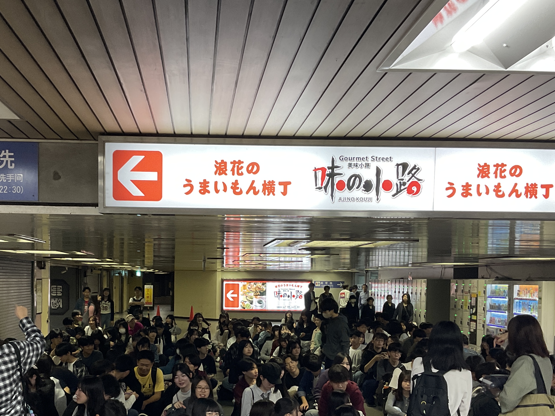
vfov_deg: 31.0
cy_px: 305
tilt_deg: -1.9
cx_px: 218
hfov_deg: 41.0
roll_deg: -0.5
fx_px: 737
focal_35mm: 46
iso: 64
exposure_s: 1/60
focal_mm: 3
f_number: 1.8
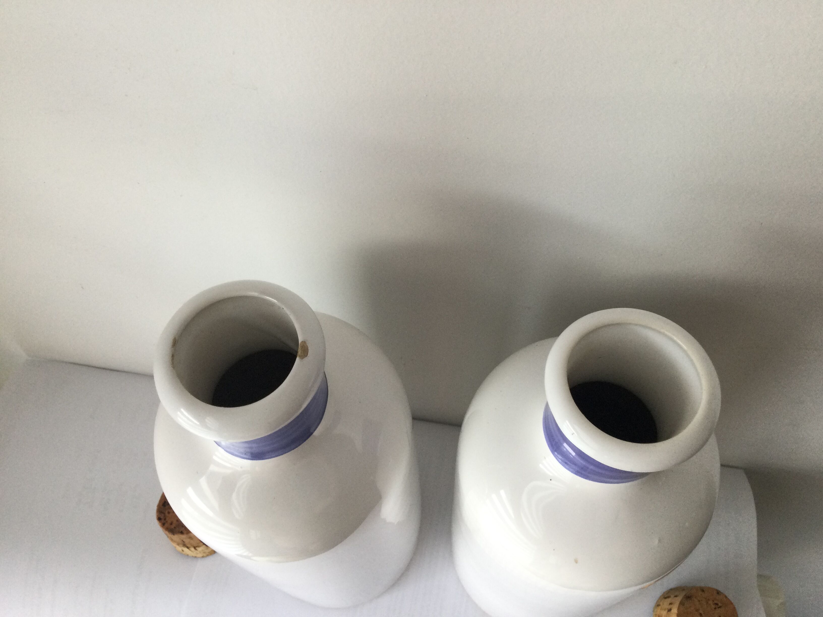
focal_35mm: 31
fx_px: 737
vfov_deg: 45.4
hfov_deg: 58.4
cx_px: 412
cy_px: 308
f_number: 2.4
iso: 32
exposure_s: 1/33
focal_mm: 3.3
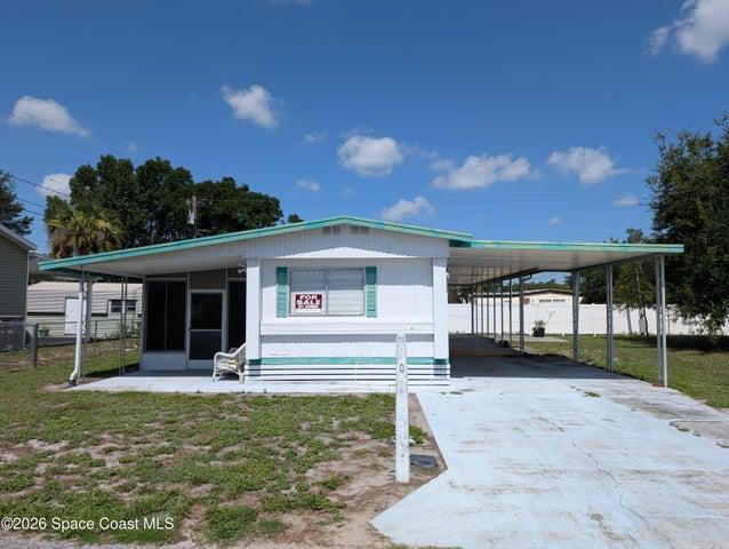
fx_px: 506
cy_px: 274
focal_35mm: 24
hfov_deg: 71.5
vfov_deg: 56.9
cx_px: 364
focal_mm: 6.9
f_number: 1.68
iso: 22
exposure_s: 1/2062
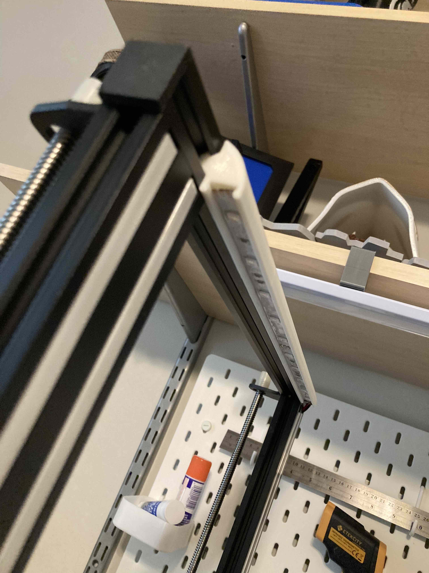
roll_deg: -24.6
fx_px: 463
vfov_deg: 63.4
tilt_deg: +17.8
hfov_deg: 49.7
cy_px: 286
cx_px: 214
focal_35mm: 28
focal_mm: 3.99
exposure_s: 1/30
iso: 320
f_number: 1.8
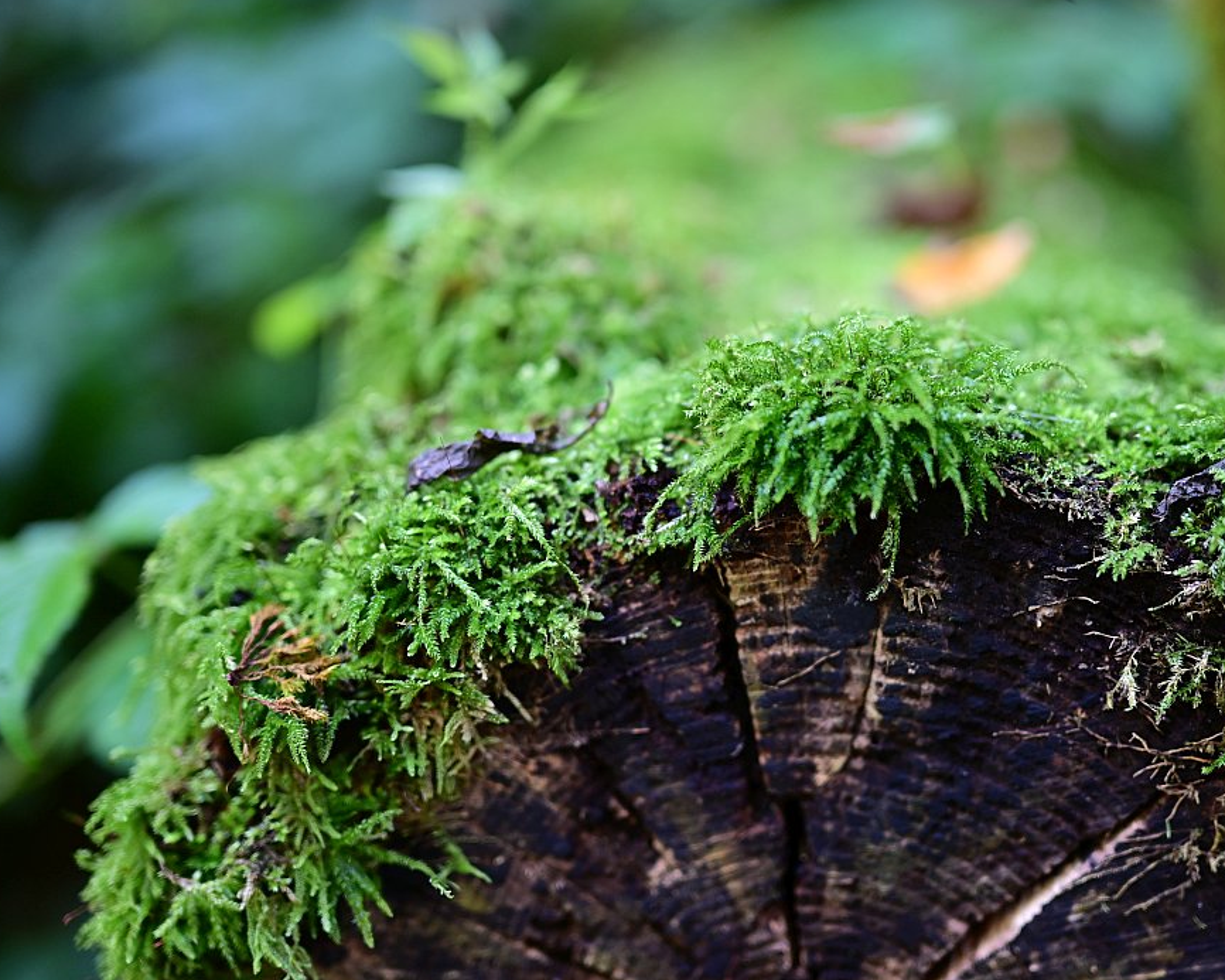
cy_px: 494
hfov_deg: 29.0
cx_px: 782
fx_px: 2357
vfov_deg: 23.5
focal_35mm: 65
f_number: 1.2
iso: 500
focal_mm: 50
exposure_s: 1/160
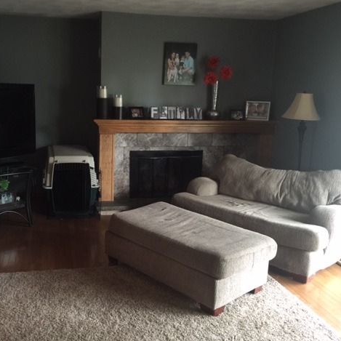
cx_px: 121
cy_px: 169
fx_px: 390
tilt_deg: -10.9
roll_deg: -2.0
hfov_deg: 46.6
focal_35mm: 35
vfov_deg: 47.2
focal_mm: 4.15
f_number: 2.2
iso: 80
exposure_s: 1/4
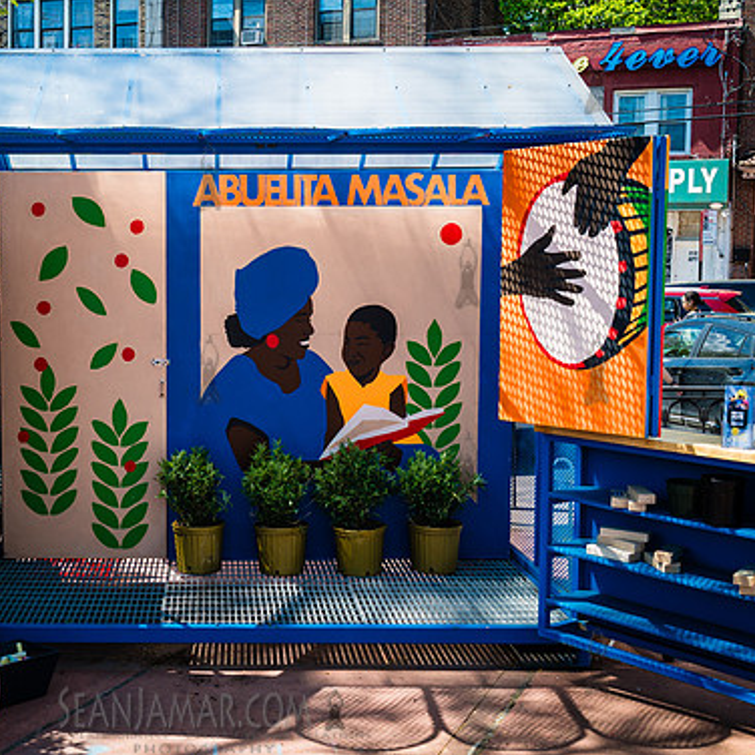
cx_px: 207
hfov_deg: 36.1
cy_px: 369
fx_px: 1135
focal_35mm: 46
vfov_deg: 36.8
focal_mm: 35
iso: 200
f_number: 5
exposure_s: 1/320
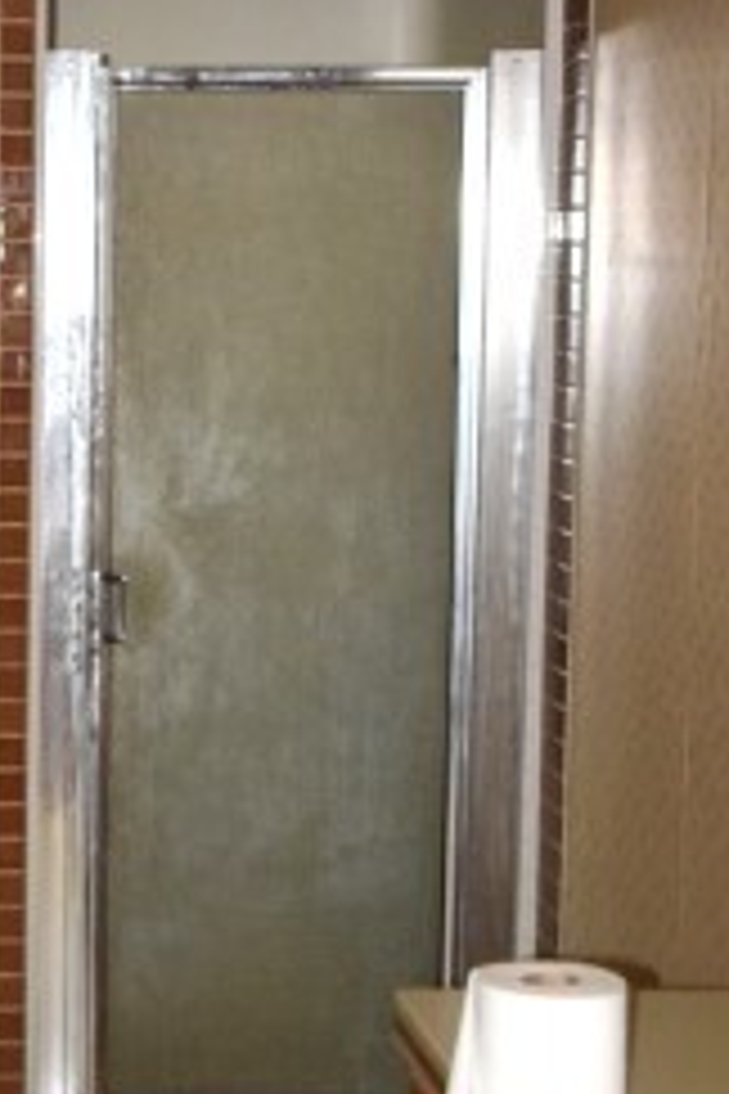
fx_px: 2885
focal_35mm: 95
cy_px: 567
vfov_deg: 21.5
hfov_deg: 13.9
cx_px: -166
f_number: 5.6
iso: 3200
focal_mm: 20
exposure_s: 1/60
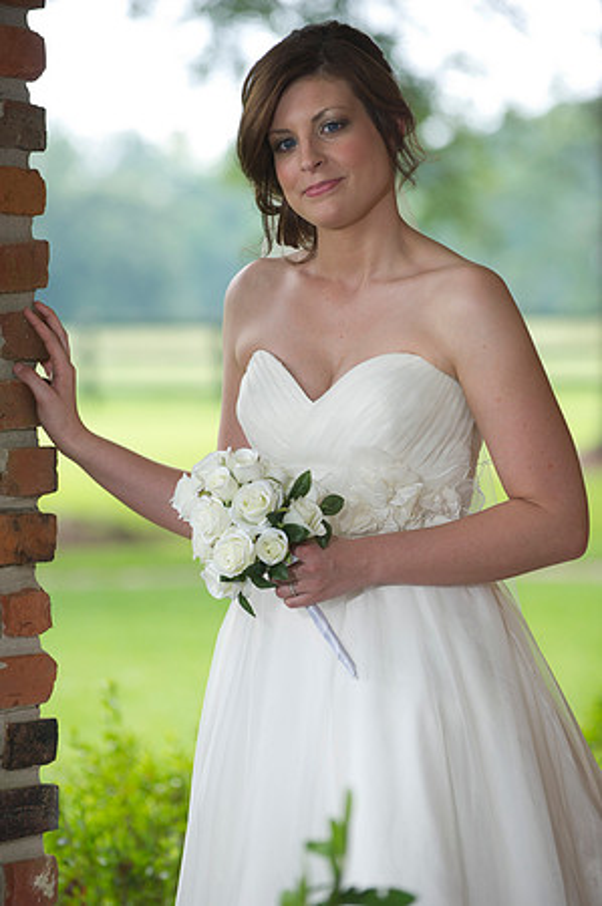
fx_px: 4274
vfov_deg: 12.1
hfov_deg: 8.1
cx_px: 301
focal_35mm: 170
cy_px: 453
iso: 500
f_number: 3.5
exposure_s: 1/250
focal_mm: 170
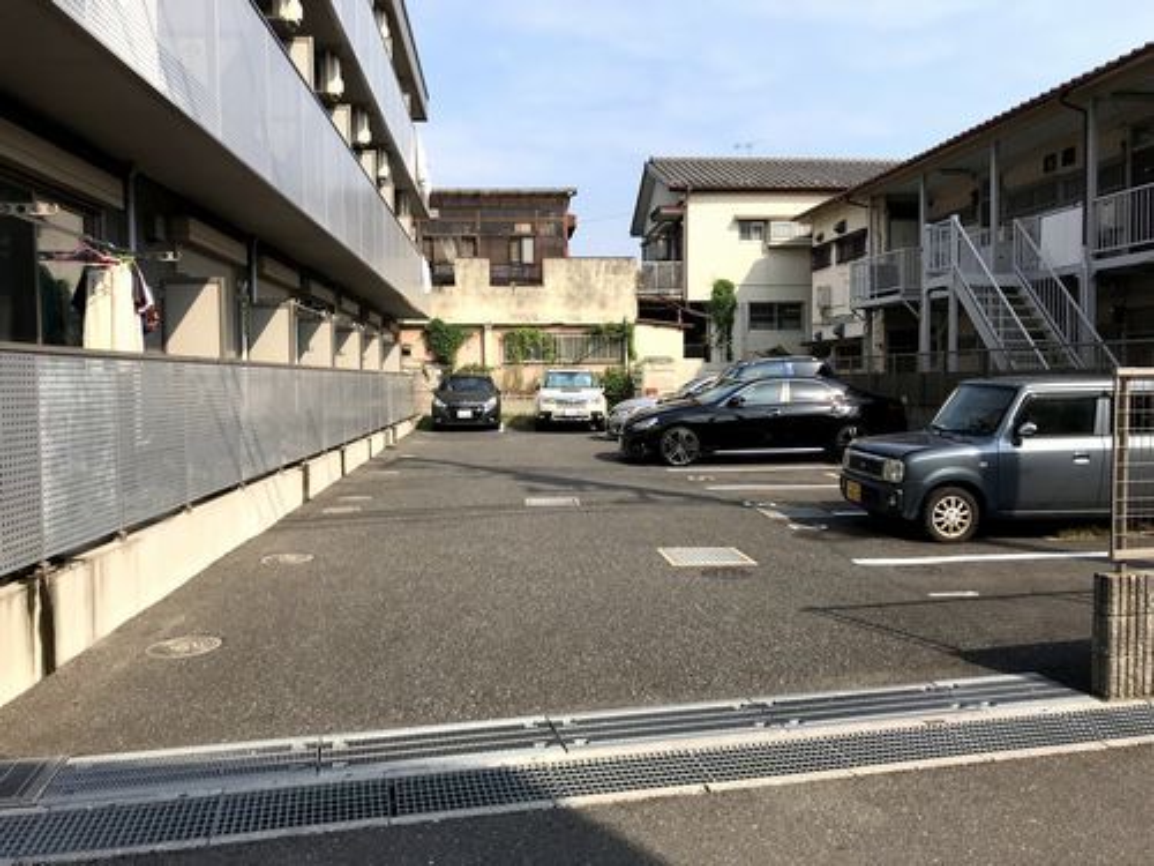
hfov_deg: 63.4
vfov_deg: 49.7
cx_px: 577
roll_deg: +0.5
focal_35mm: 28
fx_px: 933
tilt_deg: -2.9
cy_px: 433
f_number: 1.8
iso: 20
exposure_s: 1/1953
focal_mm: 3.99
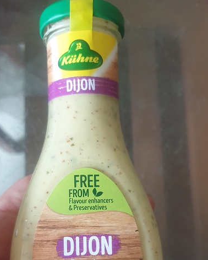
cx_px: 97
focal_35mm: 43
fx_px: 331
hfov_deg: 34.9
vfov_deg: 42.0
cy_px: 185
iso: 250
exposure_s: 1/40
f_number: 1.5
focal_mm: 4.3
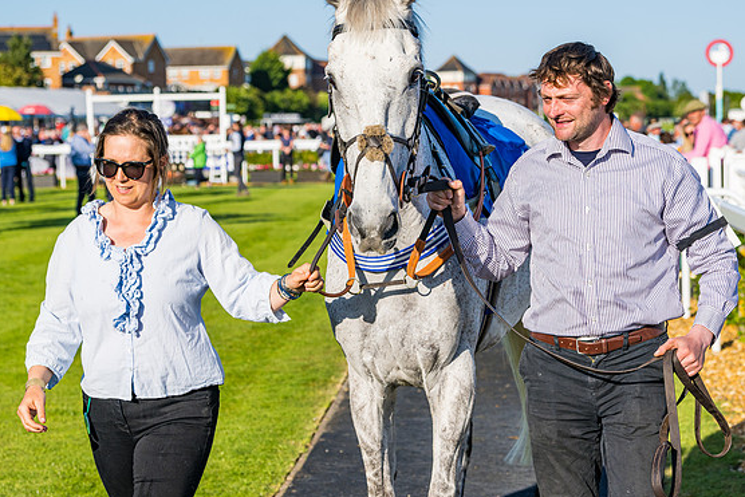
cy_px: 258
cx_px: 409
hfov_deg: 21.2
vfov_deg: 14.3
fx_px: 1987
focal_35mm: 96
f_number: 5
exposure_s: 1/1250
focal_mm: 70
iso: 200
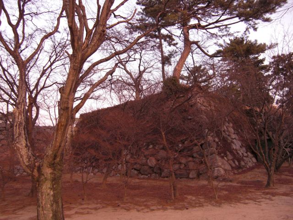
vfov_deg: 49.7
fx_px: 237
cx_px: 146
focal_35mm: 28
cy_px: 110
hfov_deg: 63.4
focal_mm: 4.9
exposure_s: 1/125
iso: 50
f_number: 2.6
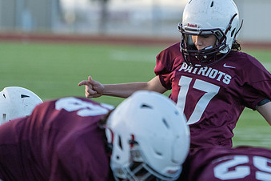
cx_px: 213
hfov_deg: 3.7
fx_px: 4215
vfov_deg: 2.5
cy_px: 37
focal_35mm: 560
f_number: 5.6
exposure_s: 1/1250
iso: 2000
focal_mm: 327
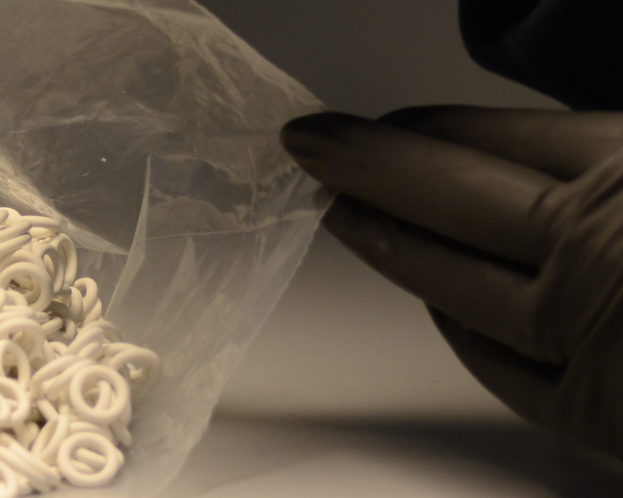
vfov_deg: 8.2
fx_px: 3426
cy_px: -85
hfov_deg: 10.3
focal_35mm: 186
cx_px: 60
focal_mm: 35
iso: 200
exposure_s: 1/80
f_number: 5
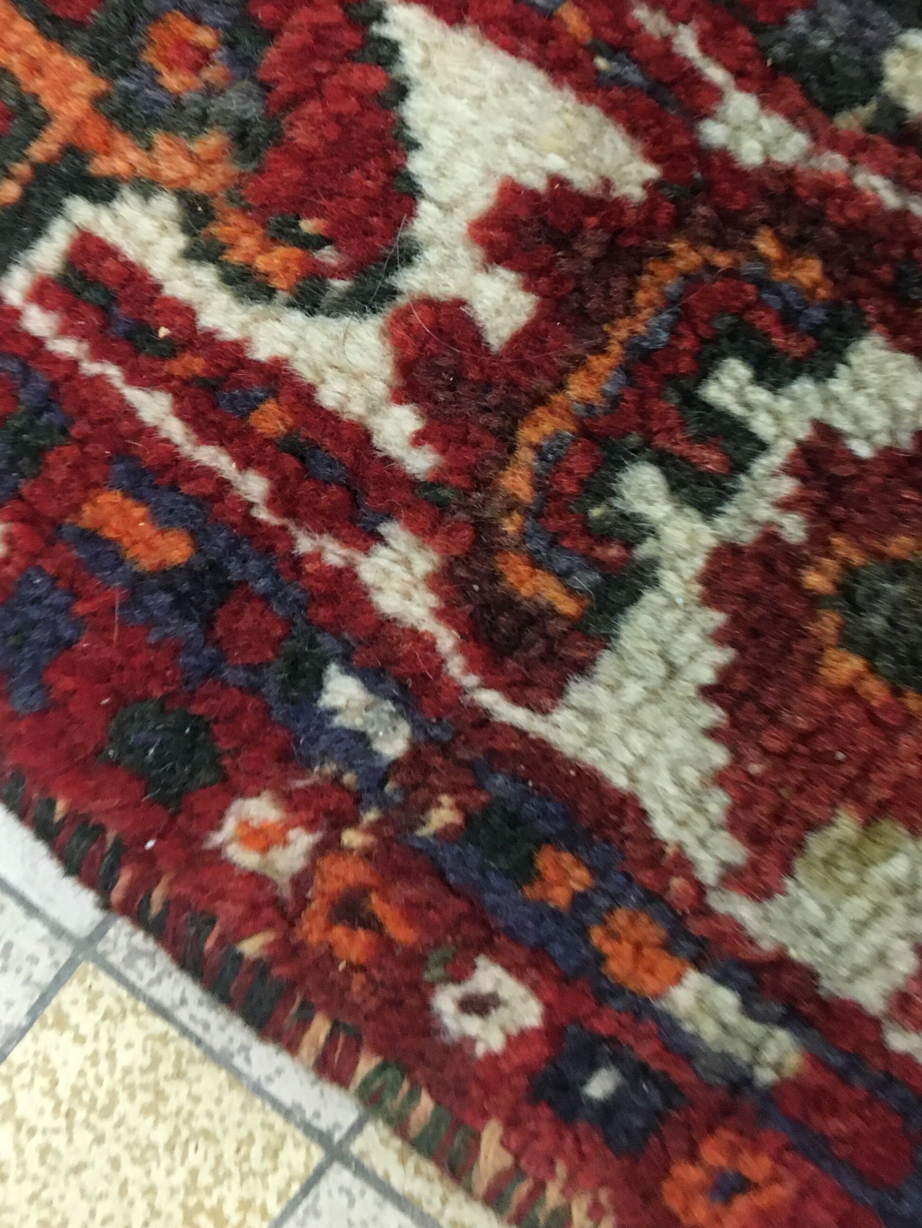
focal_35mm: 45
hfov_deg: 32.2
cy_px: 348
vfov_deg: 41.2
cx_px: 429
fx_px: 1598
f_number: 2.2
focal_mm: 4.15
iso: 250
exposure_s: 1/17
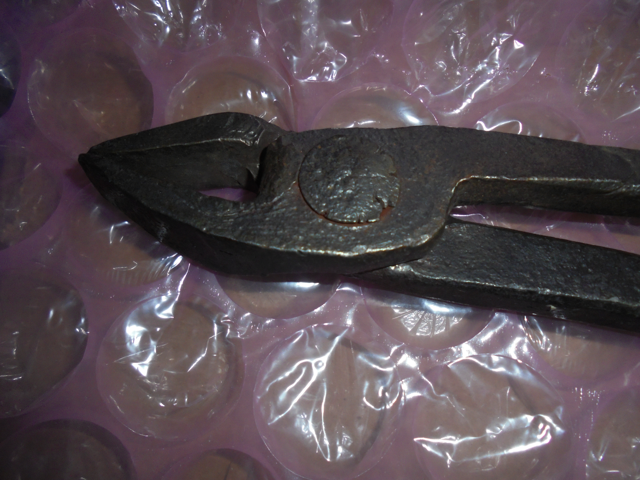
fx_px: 481
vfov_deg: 53.1
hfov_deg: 67.3
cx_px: 320
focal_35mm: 26
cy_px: 240
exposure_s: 1/30
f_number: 11.5
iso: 200
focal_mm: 4.6
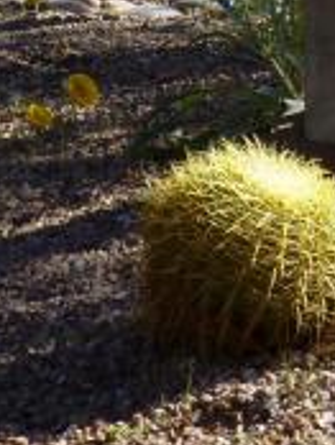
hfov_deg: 6.1
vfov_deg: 8.0
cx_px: 601
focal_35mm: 238
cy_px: -353
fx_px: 3064
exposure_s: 1/320
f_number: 4.6
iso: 100
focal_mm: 9.7
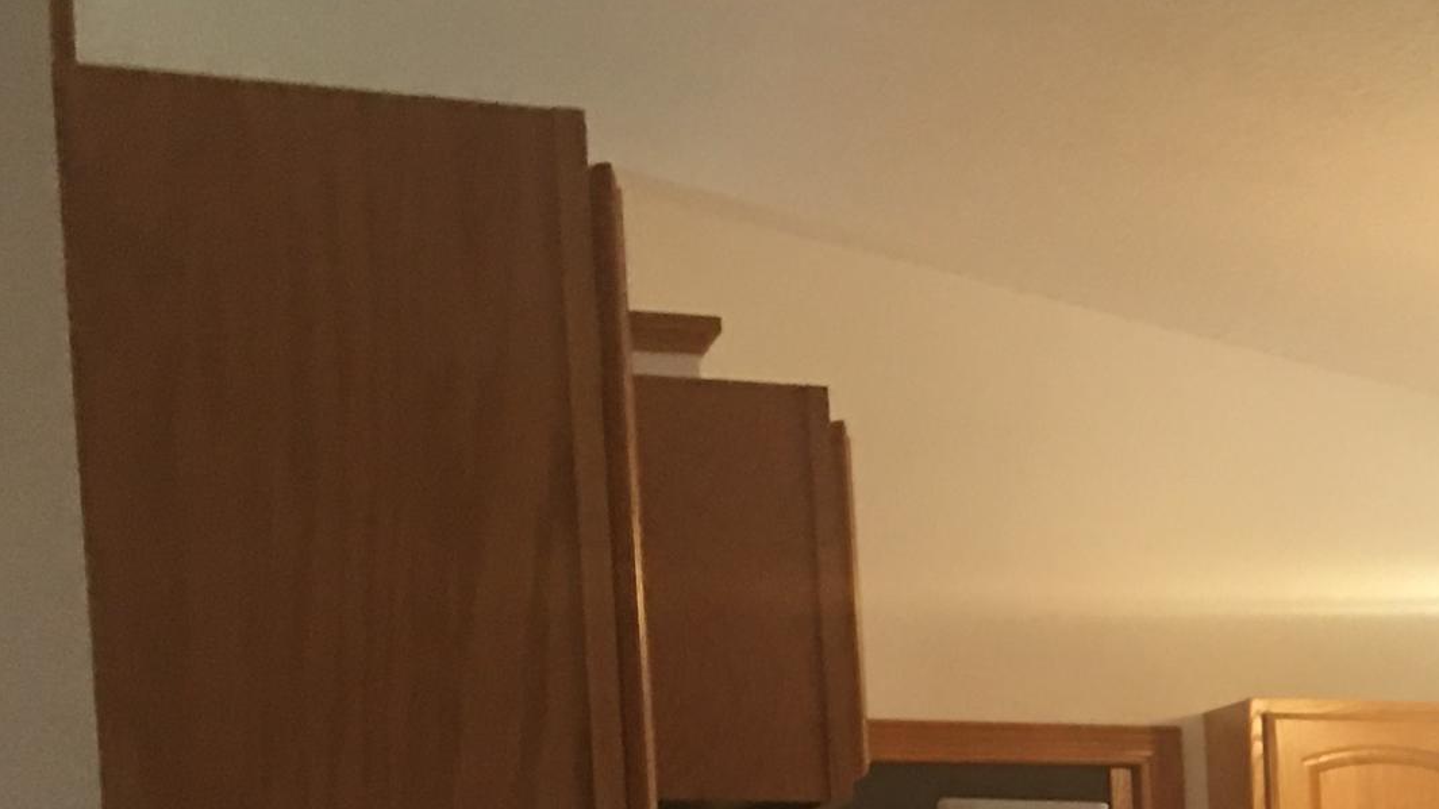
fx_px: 3396
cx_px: 1939
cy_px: 1334
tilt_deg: -2.4
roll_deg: +2.2
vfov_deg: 12.7
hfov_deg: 21.4
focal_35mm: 89
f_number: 2.2
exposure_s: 1/15
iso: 50
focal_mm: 4.15
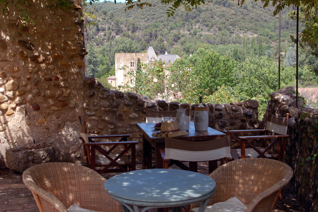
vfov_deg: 19.5
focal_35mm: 70
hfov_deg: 28.8
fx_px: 618
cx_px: 158
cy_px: 106
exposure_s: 1/200
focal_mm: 46
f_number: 7.1
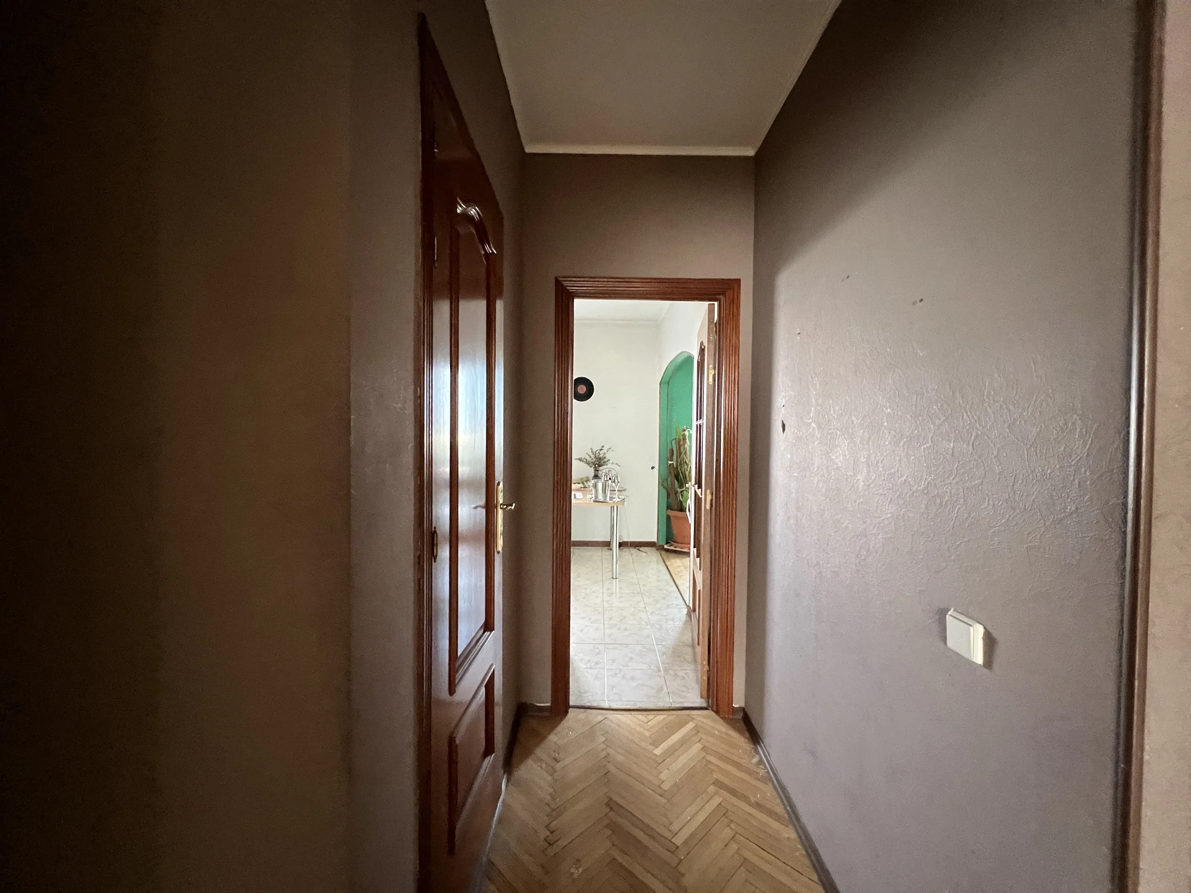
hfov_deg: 106.2
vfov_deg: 89.9
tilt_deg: -0.9
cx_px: 596
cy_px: 446
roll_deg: -0.4
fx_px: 447
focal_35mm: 13
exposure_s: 1/60
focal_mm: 1.57
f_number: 1.8
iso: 640
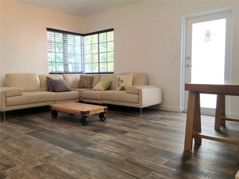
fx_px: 200
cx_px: 120
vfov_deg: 48.2
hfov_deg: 61.7
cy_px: 90
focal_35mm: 29
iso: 32
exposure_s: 1/40
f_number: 2.2
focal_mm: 4.15
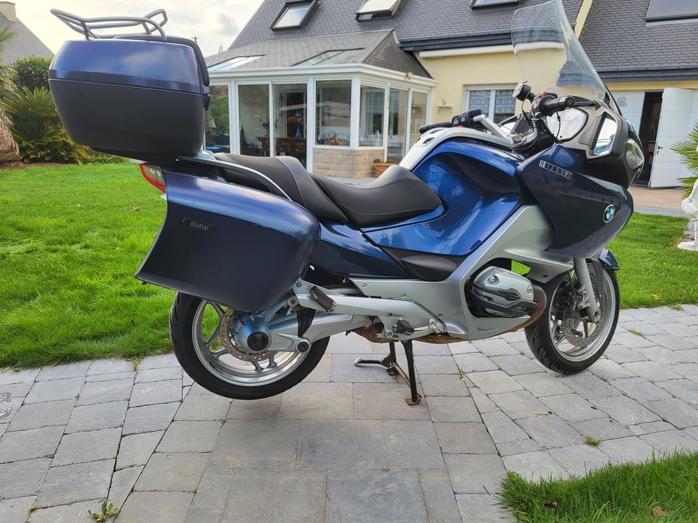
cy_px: 262
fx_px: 524
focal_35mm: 26
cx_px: 349
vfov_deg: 53.1
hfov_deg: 67.3
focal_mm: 5.4
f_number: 1.8
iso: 40
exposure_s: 1/363
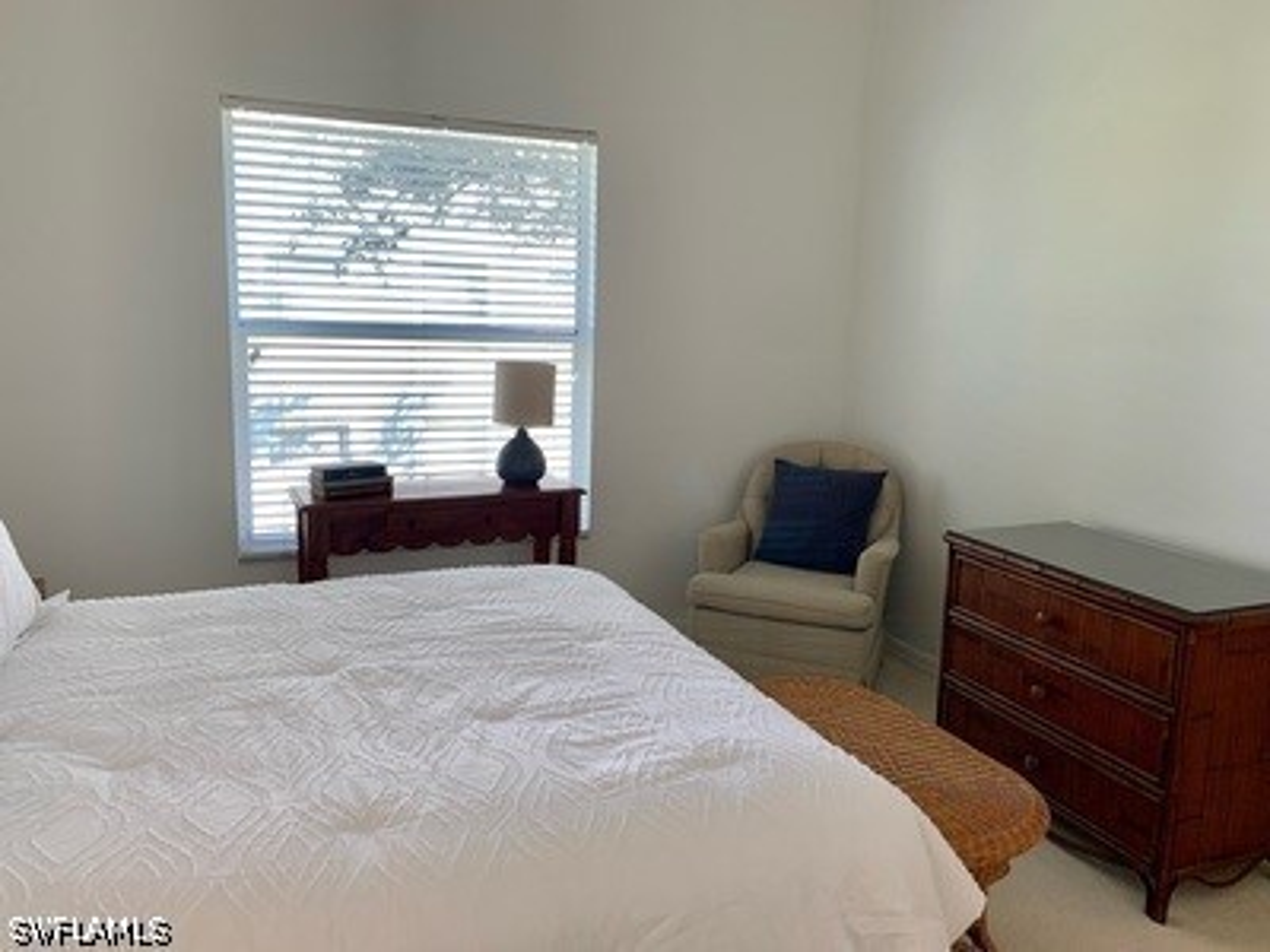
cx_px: 635
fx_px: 954
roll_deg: -1.5
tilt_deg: -10.2
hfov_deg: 67.3
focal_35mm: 26
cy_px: 476
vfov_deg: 53.1
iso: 64
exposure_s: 1/120
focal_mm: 4.25
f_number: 1.8
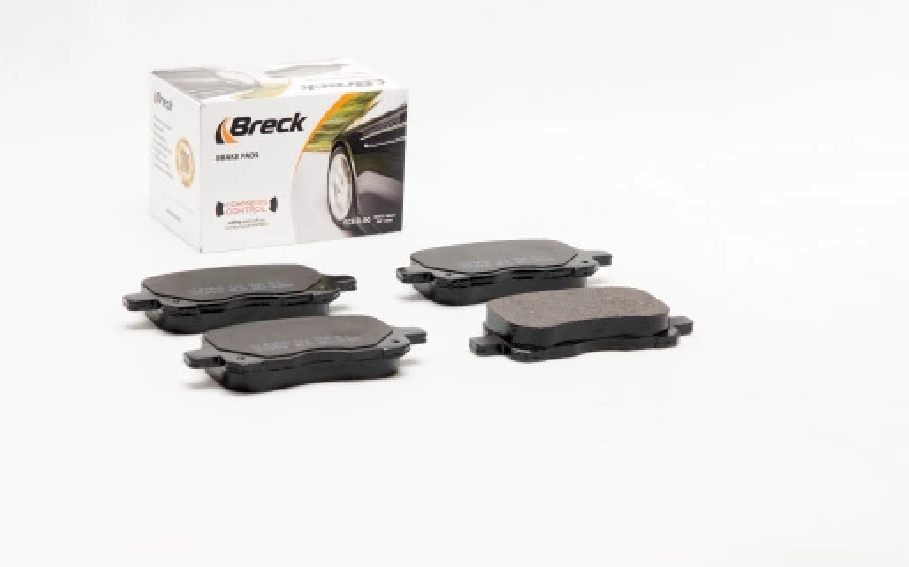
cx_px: 465
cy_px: 268
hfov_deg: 19.5
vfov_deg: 12.2
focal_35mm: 107
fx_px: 2650
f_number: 11
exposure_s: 1/200
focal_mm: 60
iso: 100
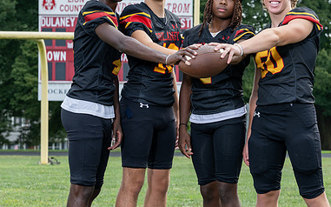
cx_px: 234
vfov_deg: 8.0
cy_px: 110
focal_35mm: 163
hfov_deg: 12.8
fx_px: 1470
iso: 100
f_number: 5.6
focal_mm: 70
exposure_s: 1/160
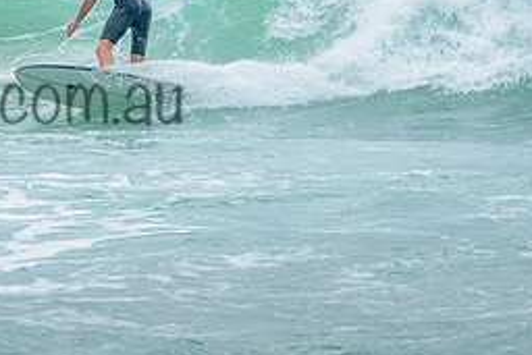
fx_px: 16427
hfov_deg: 1.9
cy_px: 7
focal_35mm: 1111
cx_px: 17
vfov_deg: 1.2
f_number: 9
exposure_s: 1/1600
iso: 500
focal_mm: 400
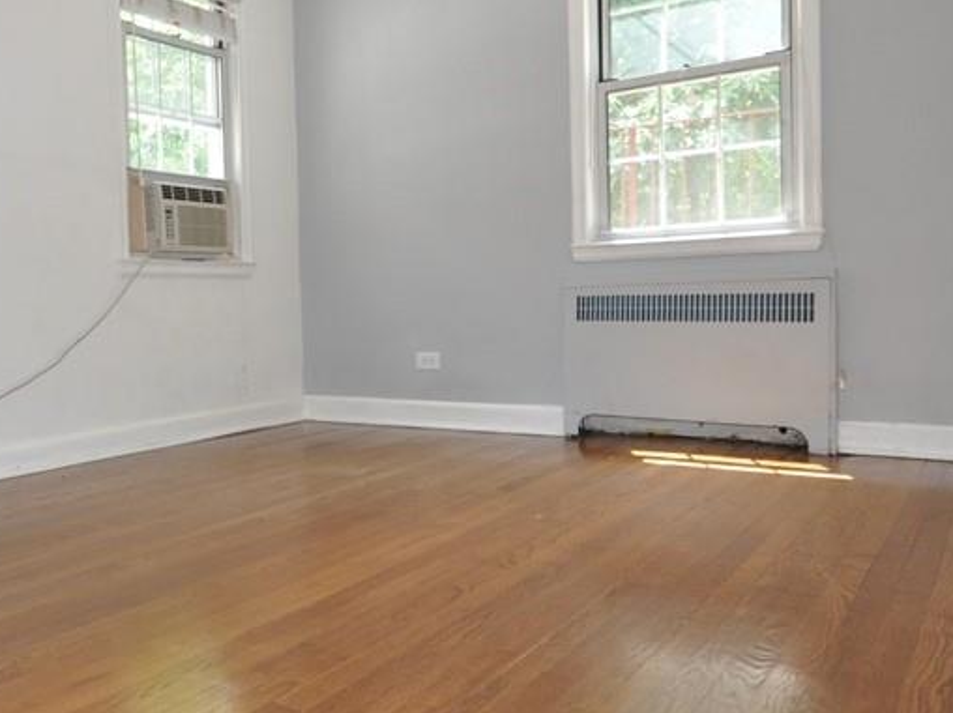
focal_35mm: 29
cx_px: 212
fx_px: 798
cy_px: 305
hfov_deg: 57.8
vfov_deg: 48.0
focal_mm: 10
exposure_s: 1/60
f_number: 4
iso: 500
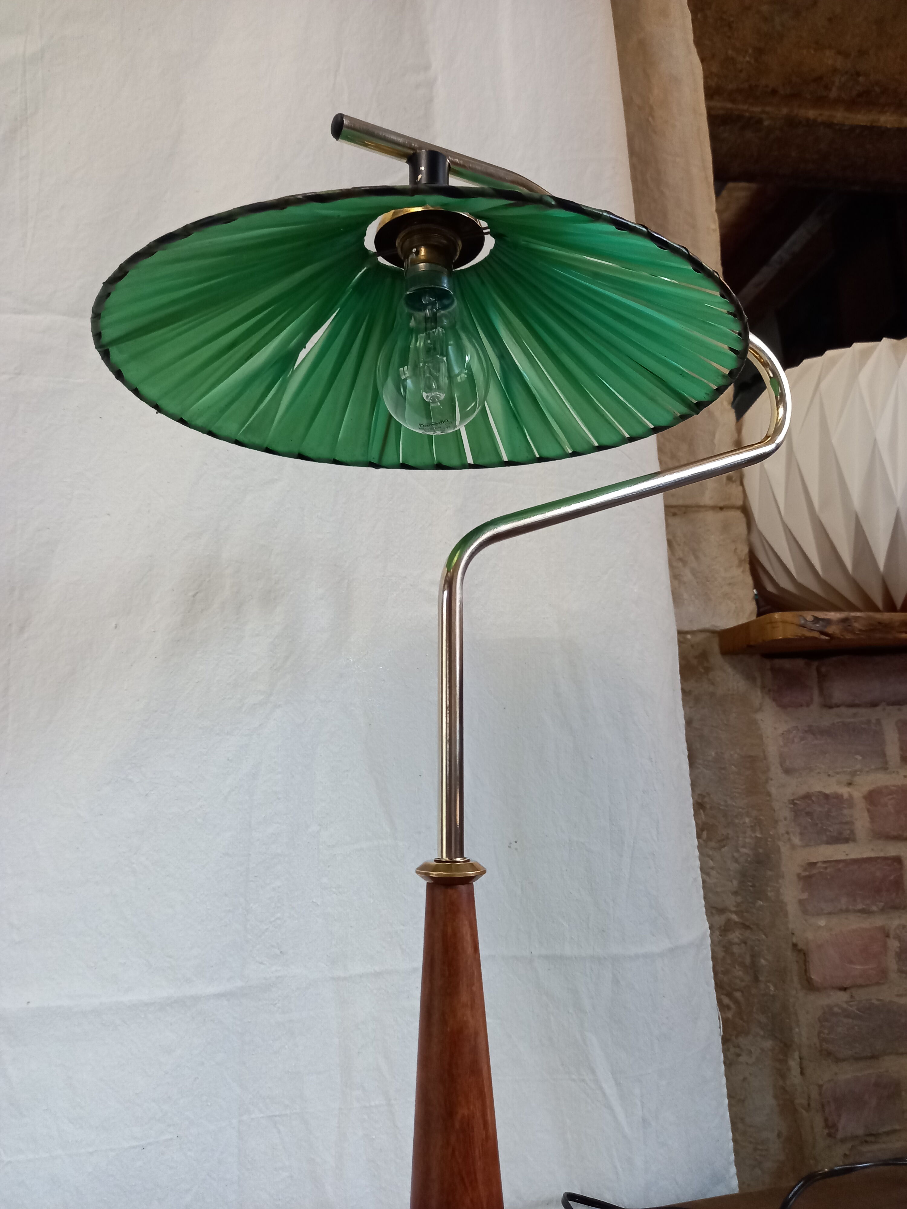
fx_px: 873
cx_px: 454
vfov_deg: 69.4
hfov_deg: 54.9
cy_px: 604
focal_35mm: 25
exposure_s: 1/25
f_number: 2
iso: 320
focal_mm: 4.6
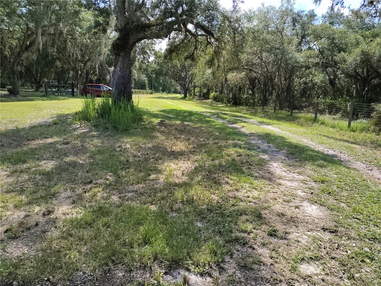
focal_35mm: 24
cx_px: 190
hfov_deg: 71.6
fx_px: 264
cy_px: 143
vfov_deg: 56.8
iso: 406
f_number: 1.8
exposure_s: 1/5341
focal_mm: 5.56
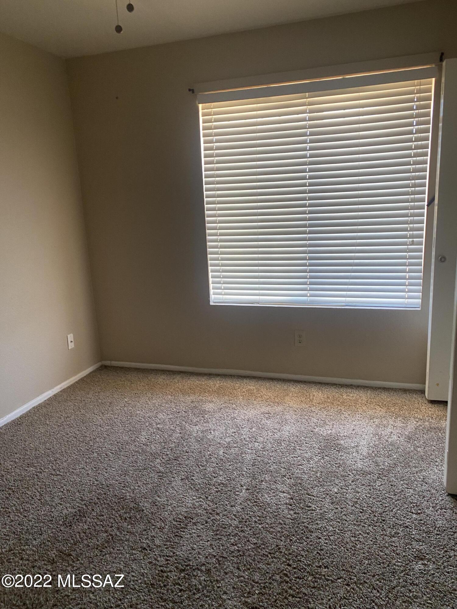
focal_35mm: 26
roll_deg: +3.5
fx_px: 458
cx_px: 228
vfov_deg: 67.3
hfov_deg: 53.1
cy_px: 304
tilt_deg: -11.7
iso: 125
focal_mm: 4.25
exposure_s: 1/60
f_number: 1.8
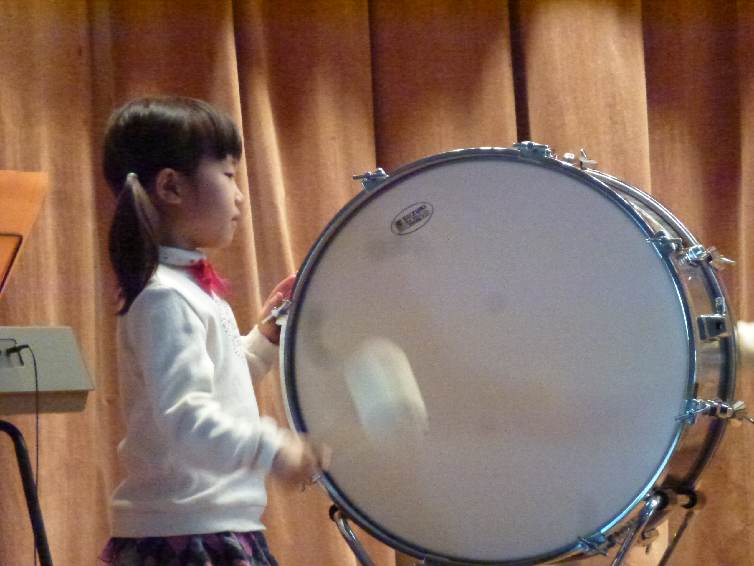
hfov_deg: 9.2
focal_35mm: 214
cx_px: 377
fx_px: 4661
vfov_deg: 6.9
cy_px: 283
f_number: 5.5
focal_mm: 38.3
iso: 1600
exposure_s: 1/40
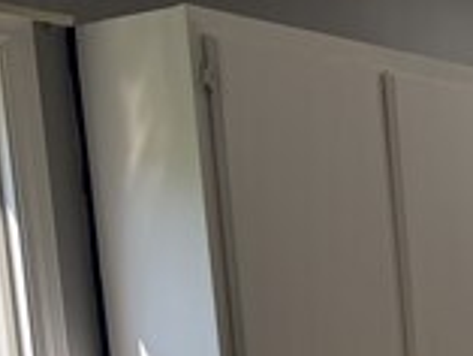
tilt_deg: -10.5
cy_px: 558
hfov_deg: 17.4
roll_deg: +1.4
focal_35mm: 102
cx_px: 706
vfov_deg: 13.5
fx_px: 1395
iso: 100
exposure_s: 1/702
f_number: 1.78
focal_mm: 6.76
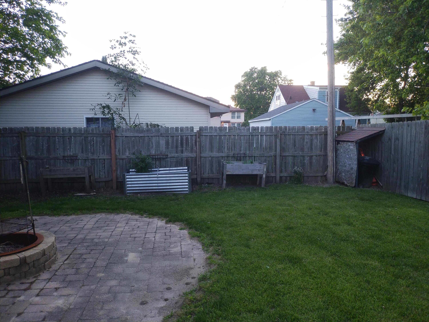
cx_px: 214
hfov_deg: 69.4
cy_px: 161
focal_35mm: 25
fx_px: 310
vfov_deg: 54.9
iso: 100
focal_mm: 4.71
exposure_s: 1/63.6
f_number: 1.7
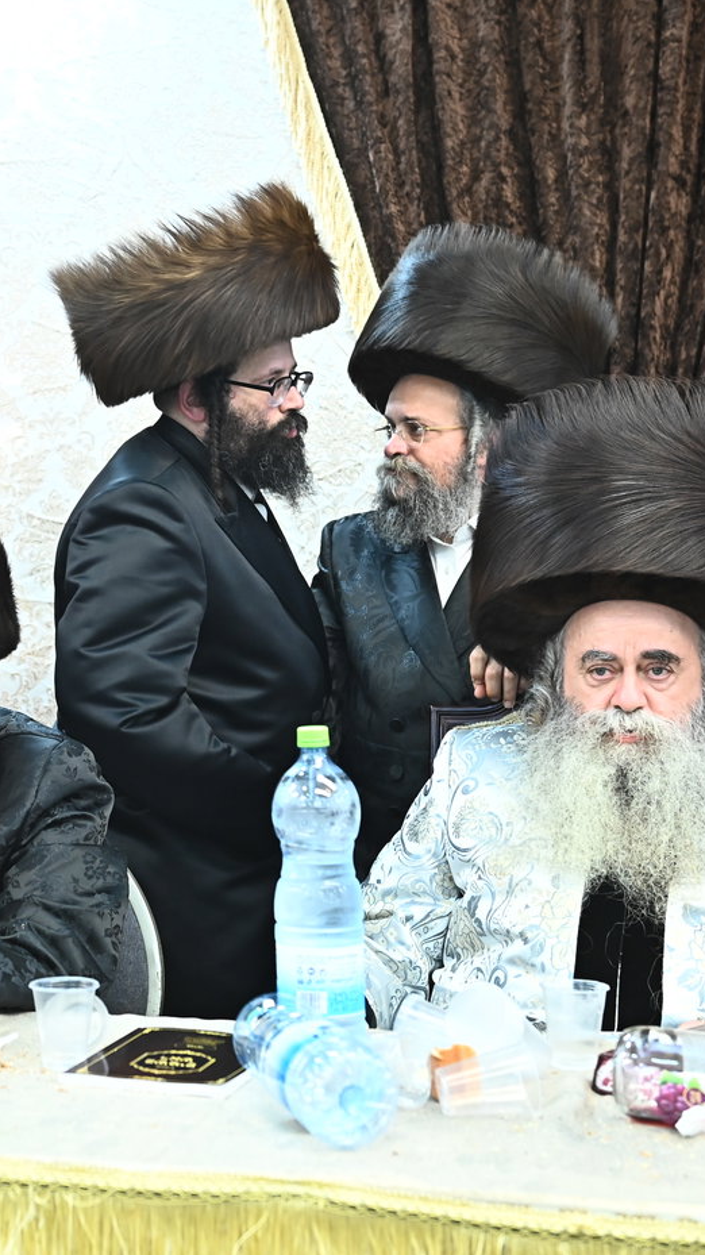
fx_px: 1996
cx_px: 123
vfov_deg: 34.9
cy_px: 628
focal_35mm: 60
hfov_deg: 19.8
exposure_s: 1/200
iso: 2000
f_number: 3.5
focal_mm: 38
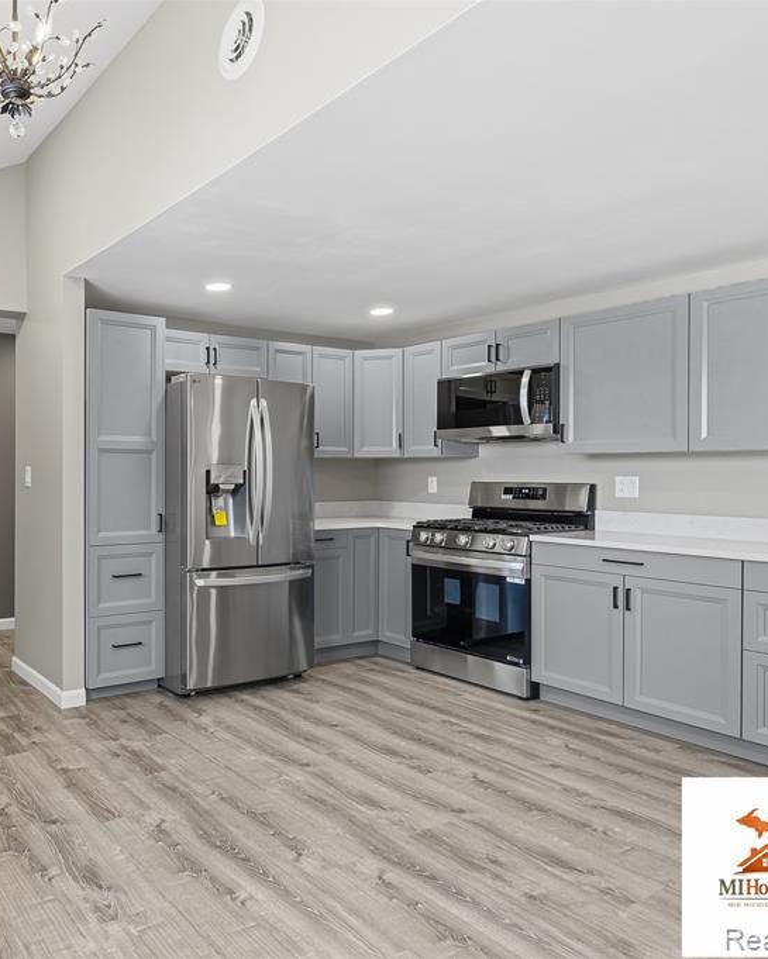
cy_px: 480
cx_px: 144
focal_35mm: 24
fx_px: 682
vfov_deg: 70.3
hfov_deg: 54.4
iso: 250
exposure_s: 1/125
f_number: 8
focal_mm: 17
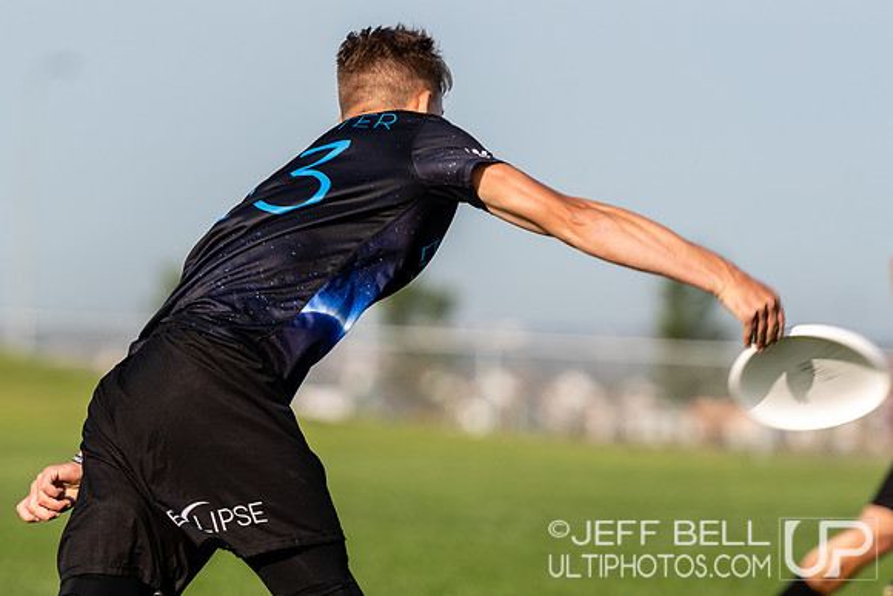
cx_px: 290
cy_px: 268
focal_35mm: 368
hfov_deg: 5.6
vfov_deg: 3.7
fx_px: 9127
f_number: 2.8
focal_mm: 180
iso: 100
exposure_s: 1/1250
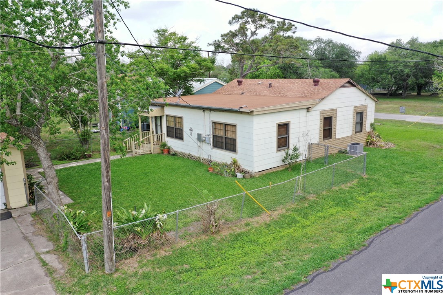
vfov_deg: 46.4
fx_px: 345
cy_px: 148
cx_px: 222
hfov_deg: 65.5
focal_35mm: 28
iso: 100
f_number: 5
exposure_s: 1/200
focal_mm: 10.26
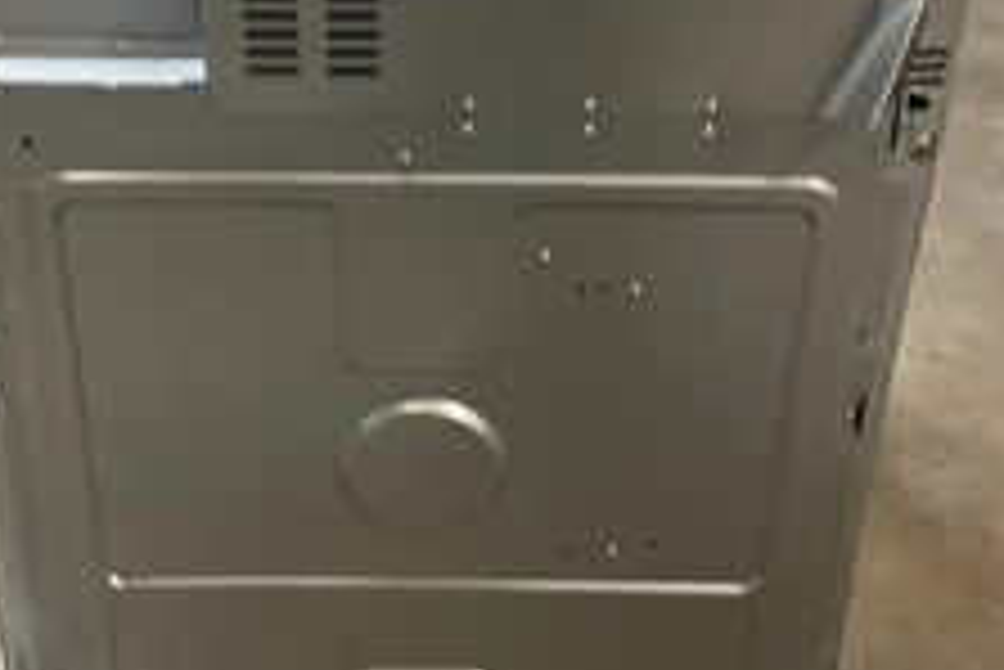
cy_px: 265
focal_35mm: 54
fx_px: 1507
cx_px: 441
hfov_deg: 36.8
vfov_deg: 25.0
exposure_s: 1/40
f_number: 1.8
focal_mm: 3
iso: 250
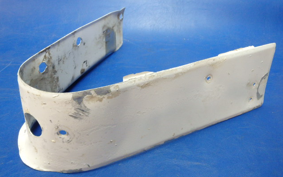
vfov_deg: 41.9
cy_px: 92
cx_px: 142
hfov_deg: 62.9
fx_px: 231
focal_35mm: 30
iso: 500
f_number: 3.9
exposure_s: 1/30
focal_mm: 5
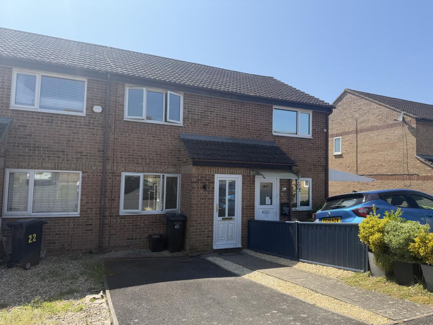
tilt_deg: +3.2
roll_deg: -1.6
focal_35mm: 24
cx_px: 216
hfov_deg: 71.6
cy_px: 162
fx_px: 300
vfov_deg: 56.8
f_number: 1.78
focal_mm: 6.76
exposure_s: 1/3759
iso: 80
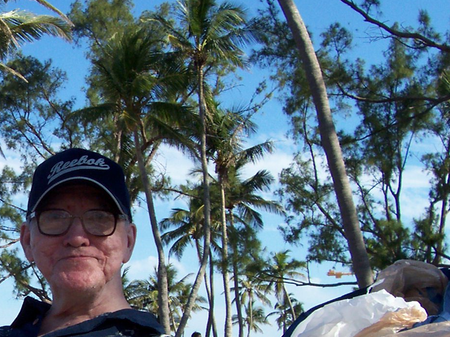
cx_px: -37
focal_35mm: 85
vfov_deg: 17.2
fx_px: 1105
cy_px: 277
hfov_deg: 21.9
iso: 80
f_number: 5.1
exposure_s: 1/347
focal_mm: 5.6
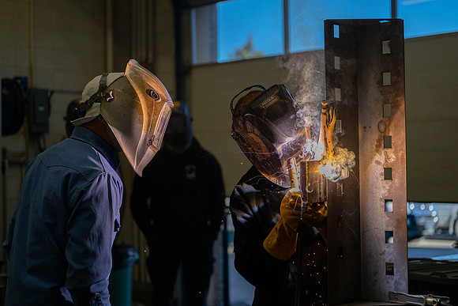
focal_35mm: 70
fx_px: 891
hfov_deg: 28.8
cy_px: 153
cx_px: 229
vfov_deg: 19.5
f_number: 2.8
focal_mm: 70
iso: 320
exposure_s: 1/2000
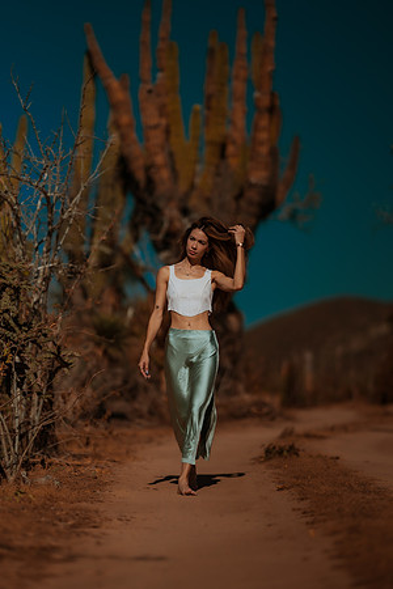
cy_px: 294
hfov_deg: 10.2
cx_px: 196
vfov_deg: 15.2
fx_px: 2210
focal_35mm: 135
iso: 50
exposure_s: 1/8000
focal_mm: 135
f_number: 1.8
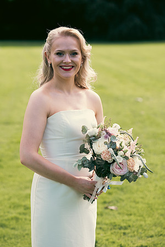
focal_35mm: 105
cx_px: 82
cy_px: 124
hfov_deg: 13.0
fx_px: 722
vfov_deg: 19.5
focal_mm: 105
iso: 160
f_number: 3.5
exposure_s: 1/320
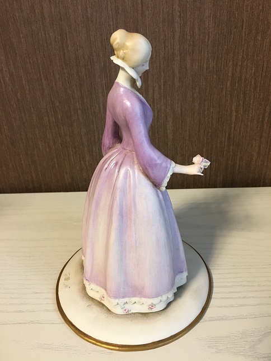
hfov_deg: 48.2
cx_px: 136
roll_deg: +2.8
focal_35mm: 29
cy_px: 180
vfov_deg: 61.7
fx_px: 303
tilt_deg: -28.3
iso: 200
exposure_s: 1/17
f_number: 2.2
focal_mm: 4.15
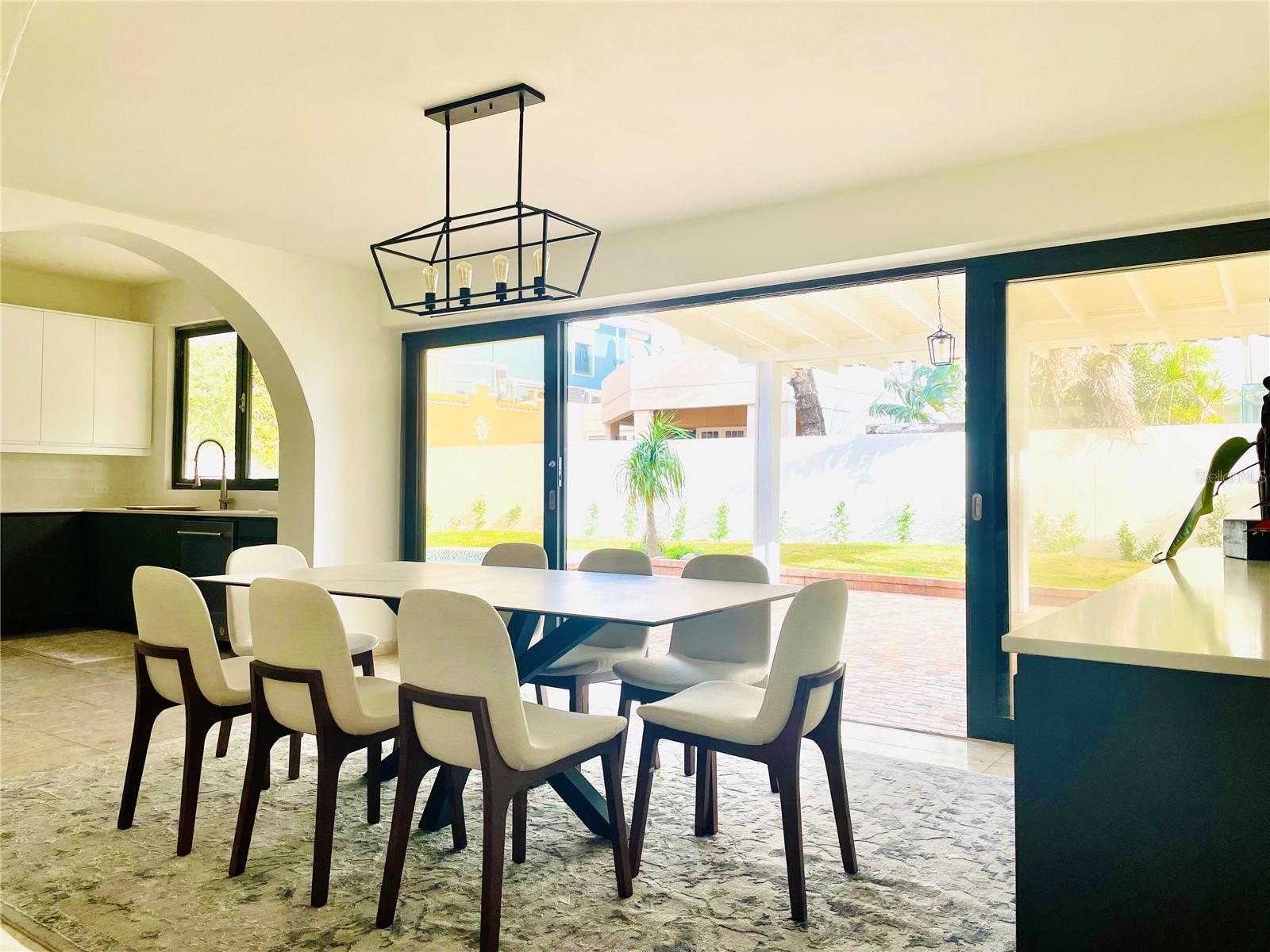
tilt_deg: +0.9
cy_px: 476
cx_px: 635
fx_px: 954
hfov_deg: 67.3
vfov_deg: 53.1
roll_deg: +0.2
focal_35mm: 26
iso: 32
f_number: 1.6
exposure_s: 1/550
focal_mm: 4.2
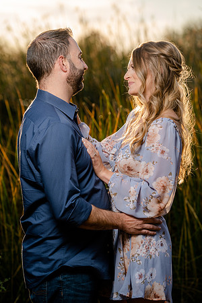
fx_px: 1271
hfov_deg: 9.1
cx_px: 101
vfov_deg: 13.6
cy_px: 152
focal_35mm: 151
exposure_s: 1/250
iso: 50
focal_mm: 151
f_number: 5
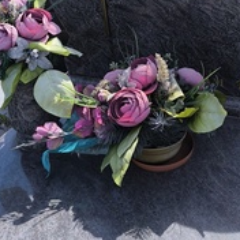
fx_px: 369
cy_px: 63
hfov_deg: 35.7
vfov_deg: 35.3
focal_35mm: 47
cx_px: 160
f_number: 1.65
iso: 50
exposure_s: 1/1032
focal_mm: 6.14
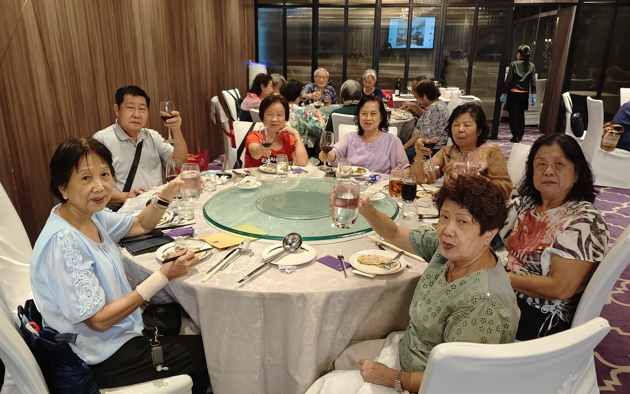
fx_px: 464
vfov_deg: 46.0
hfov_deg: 68.4
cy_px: 188
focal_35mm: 27
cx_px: 316
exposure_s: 1/100
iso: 2213
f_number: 1.57
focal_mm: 6.51
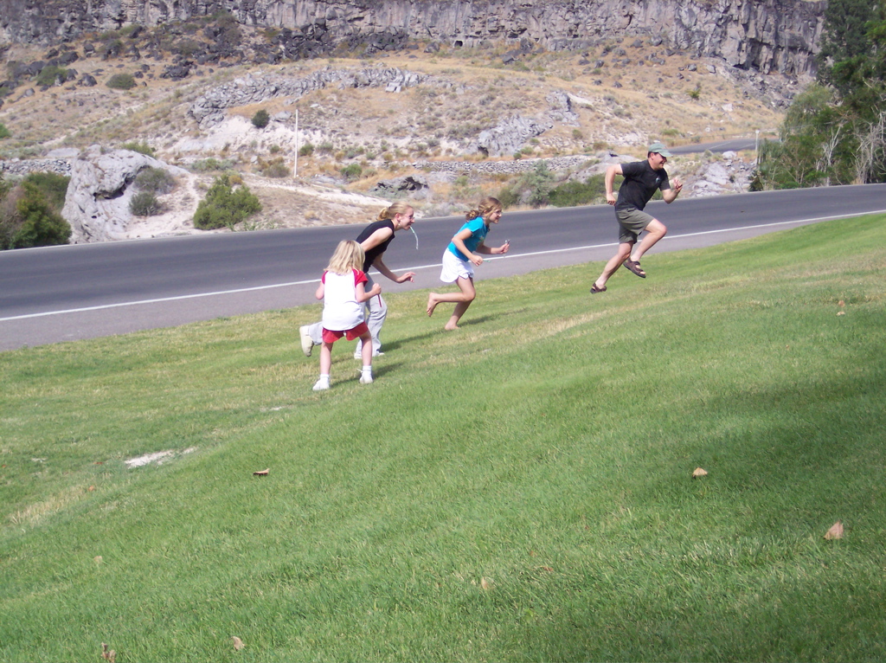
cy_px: 332
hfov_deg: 25.7
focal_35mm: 76
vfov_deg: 19.4
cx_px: 443
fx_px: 1943
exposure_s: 1/700
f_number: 3.8
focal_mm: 16
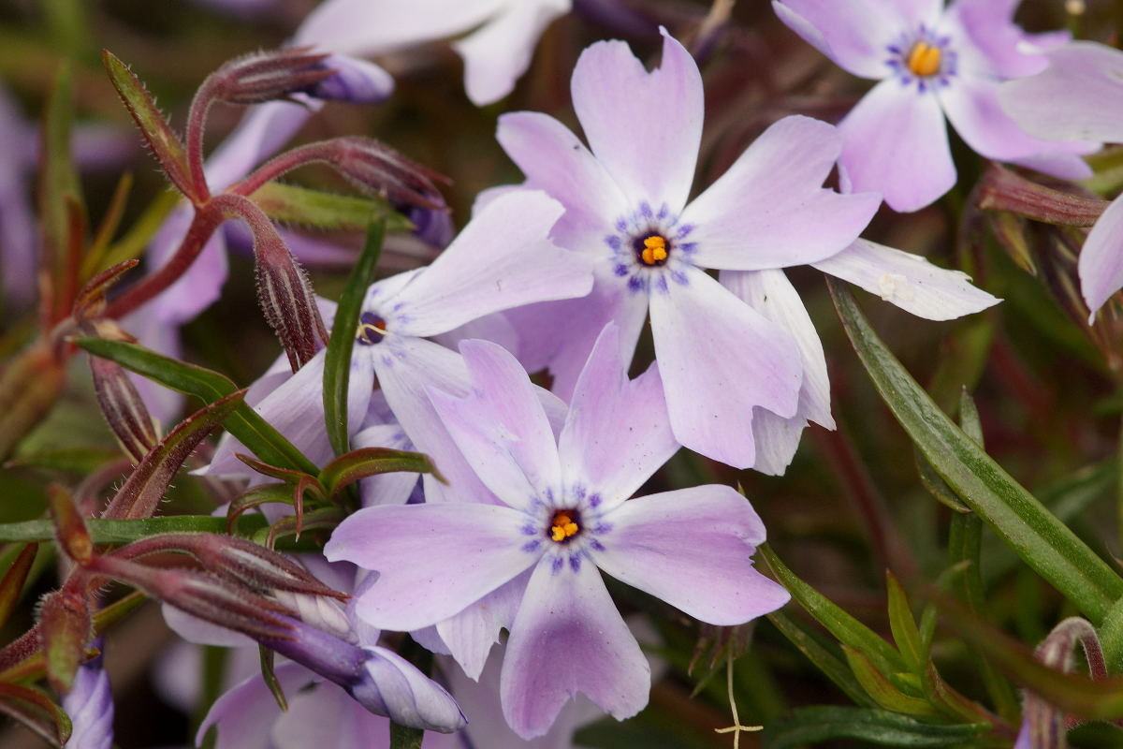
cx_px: 562
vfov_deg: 9.1
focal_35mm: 150
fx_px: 4679
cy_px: 374
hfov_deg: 13.7
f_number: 7.1
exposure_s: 1/160
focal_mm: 100
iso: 160
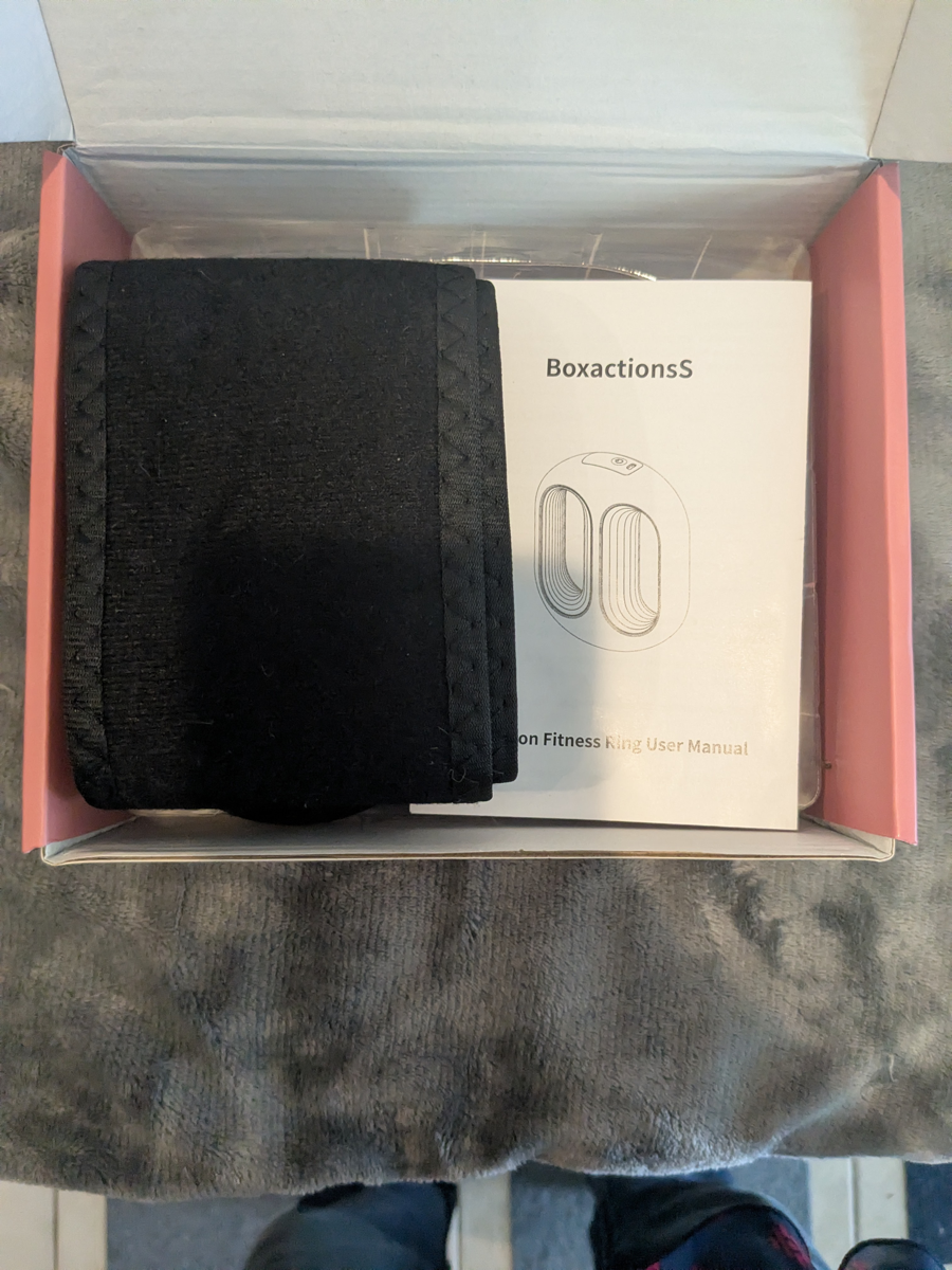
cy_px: 635
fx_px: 990
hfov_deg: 51.4
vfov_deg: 65.3
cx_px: 476
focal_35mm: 27
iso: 1343
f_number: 1.73
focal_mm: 4.38
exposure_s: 1/120
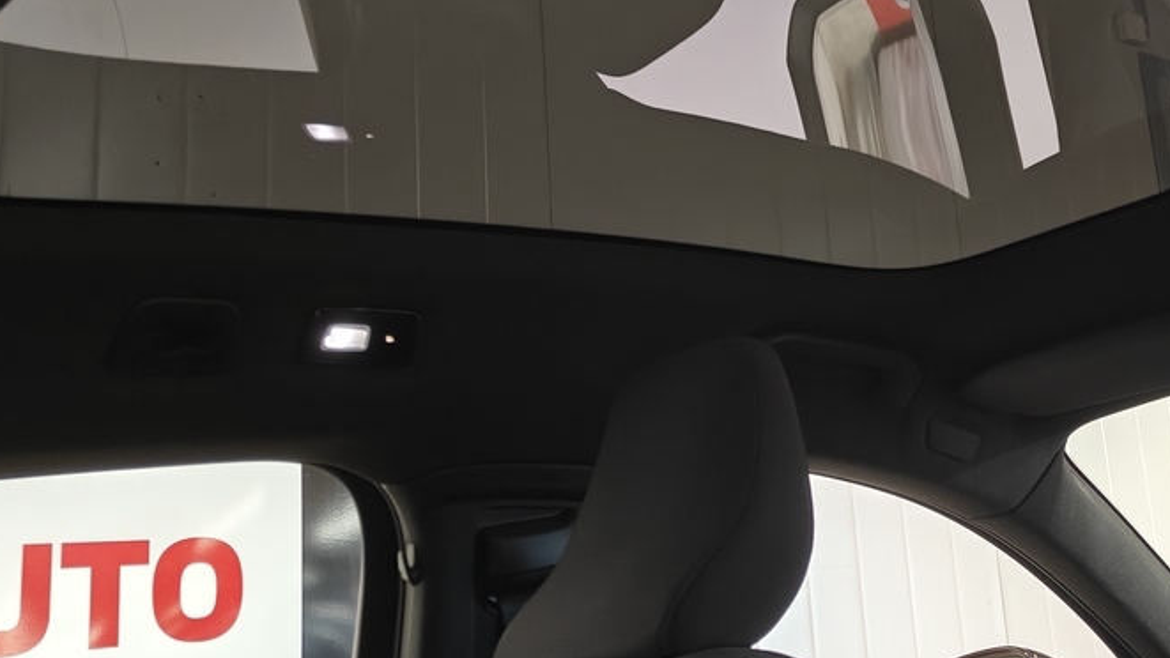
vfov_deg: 20.8
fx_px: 1769
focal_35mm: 57
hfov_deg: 34.9
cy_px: 117
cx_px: 1009
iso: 160
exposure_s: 1/50
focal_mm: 5.59
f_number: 1.8
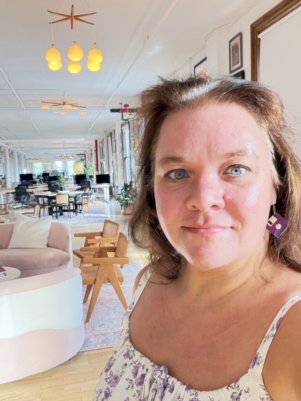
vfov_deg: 60.0
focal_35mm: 30
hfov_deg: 46.8
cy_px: 200
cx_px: 150
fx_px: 348
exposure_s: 1/37
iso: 400
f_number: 1.9
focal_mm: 2.71
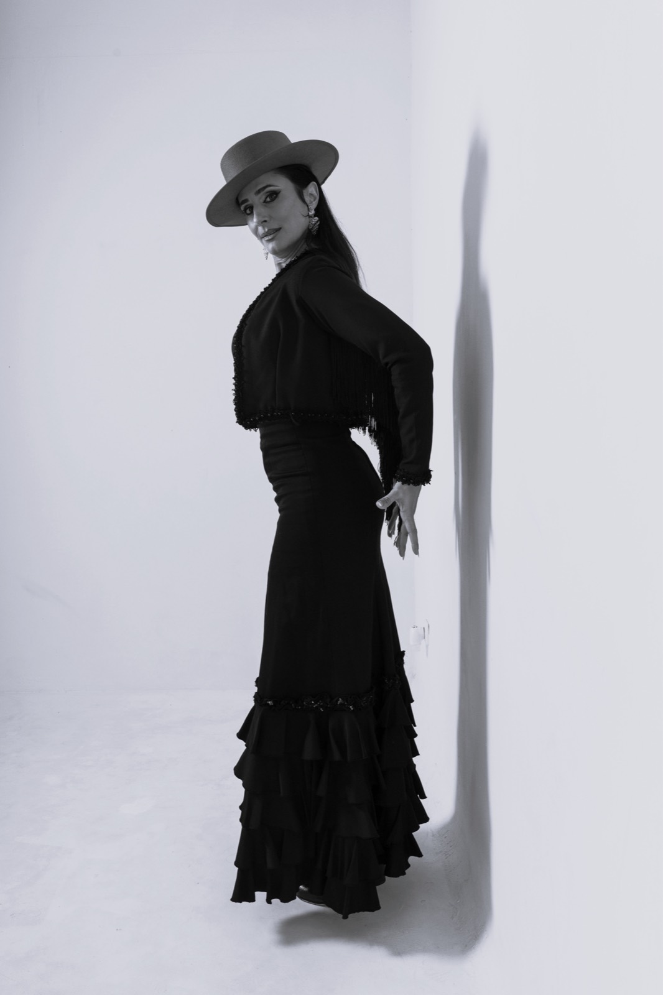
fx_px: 774
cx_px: 332
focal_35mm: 28
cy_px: 498
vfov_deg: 65.5
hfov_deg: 46.4
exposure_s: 1/100
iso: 400
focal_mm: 28
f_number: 11
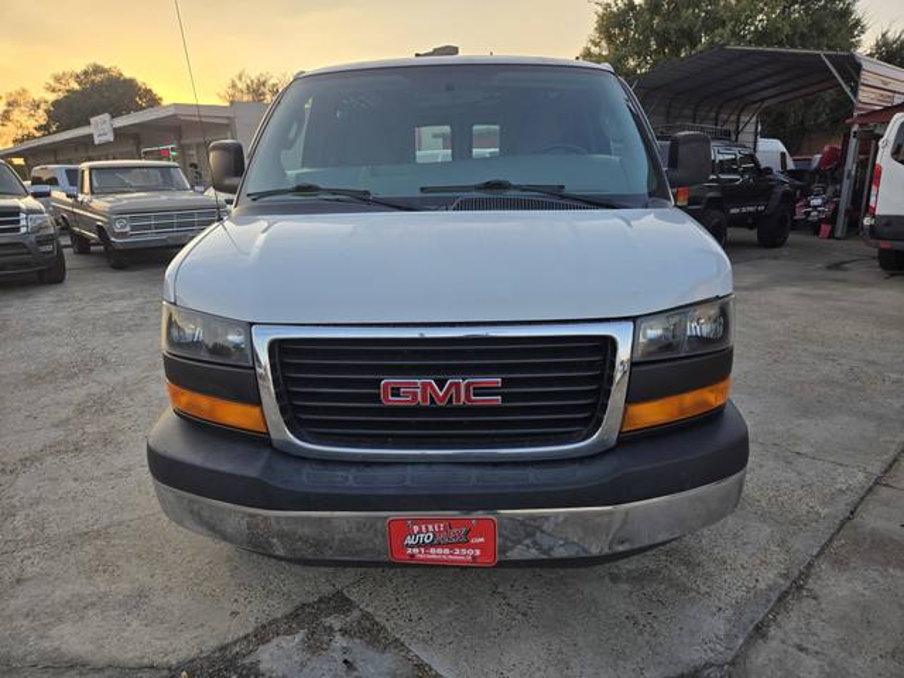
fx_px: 601
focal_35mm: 23
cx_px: 452
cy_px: 339
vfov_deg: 58.9
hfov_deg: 73.9
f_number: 1.8
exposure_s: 1/535
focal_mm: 5.4
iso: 25
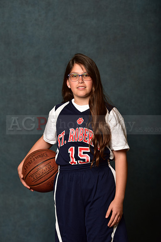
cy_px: 121
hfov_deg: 10.6
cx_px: 80
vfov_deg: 15.8
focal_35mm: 130
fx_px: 871
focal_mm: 130
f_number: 4.5
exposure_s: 1/250
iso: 200
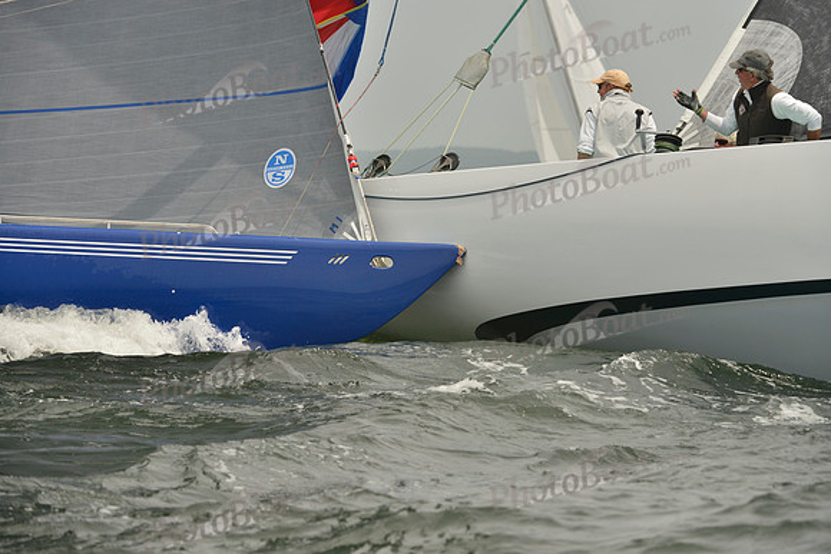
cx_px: 416
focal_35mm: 200
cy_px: 277
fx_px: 4618
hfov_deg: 10.3
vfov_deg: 6.9
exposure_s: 1/1250
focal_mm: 200
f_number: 7.1
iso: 280
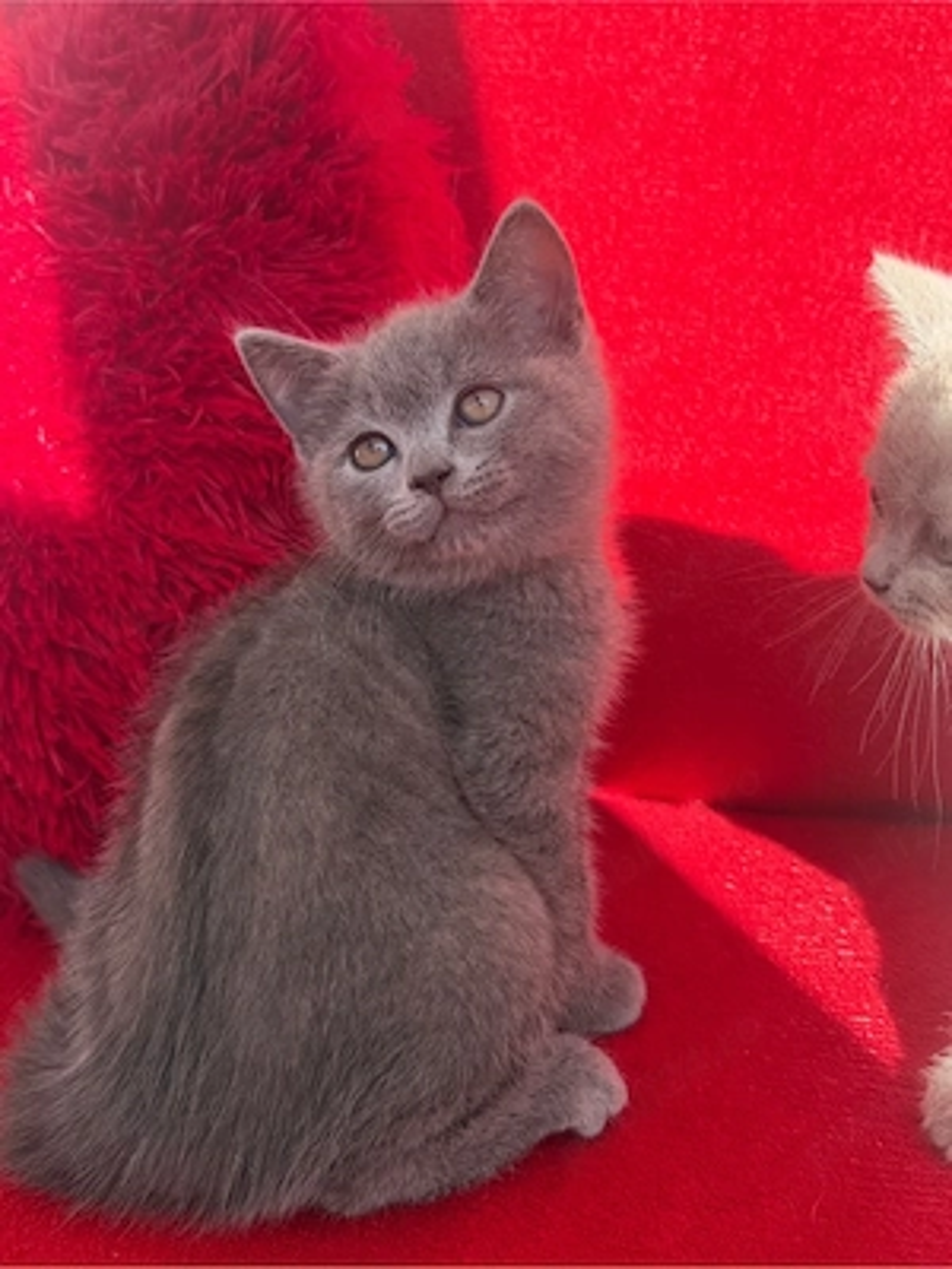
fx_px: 1283
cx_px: 476
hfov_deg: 40.7
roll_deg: +2.8
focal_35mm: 35
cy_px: 634
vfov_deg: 52.6
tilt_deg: -17.9
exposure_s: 1/796
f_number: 1.78
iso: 100
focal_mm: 6.76
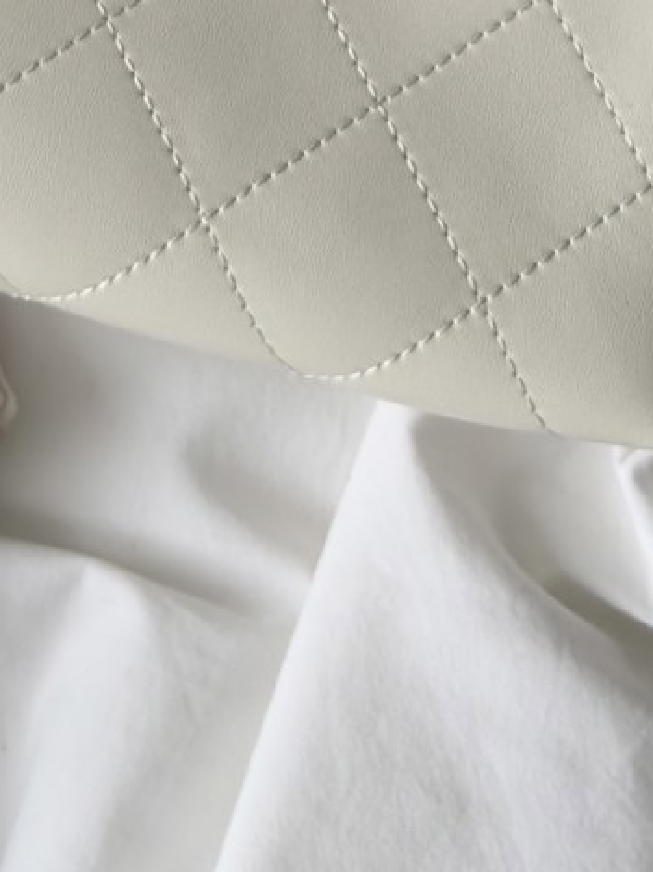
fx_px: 3751
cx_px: 171
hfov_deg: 9.9
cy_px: -831
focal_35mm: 149
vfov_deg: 11.9
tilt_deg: -72.4
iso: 100
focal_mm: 6.76
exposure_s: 1/99
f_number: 1.78
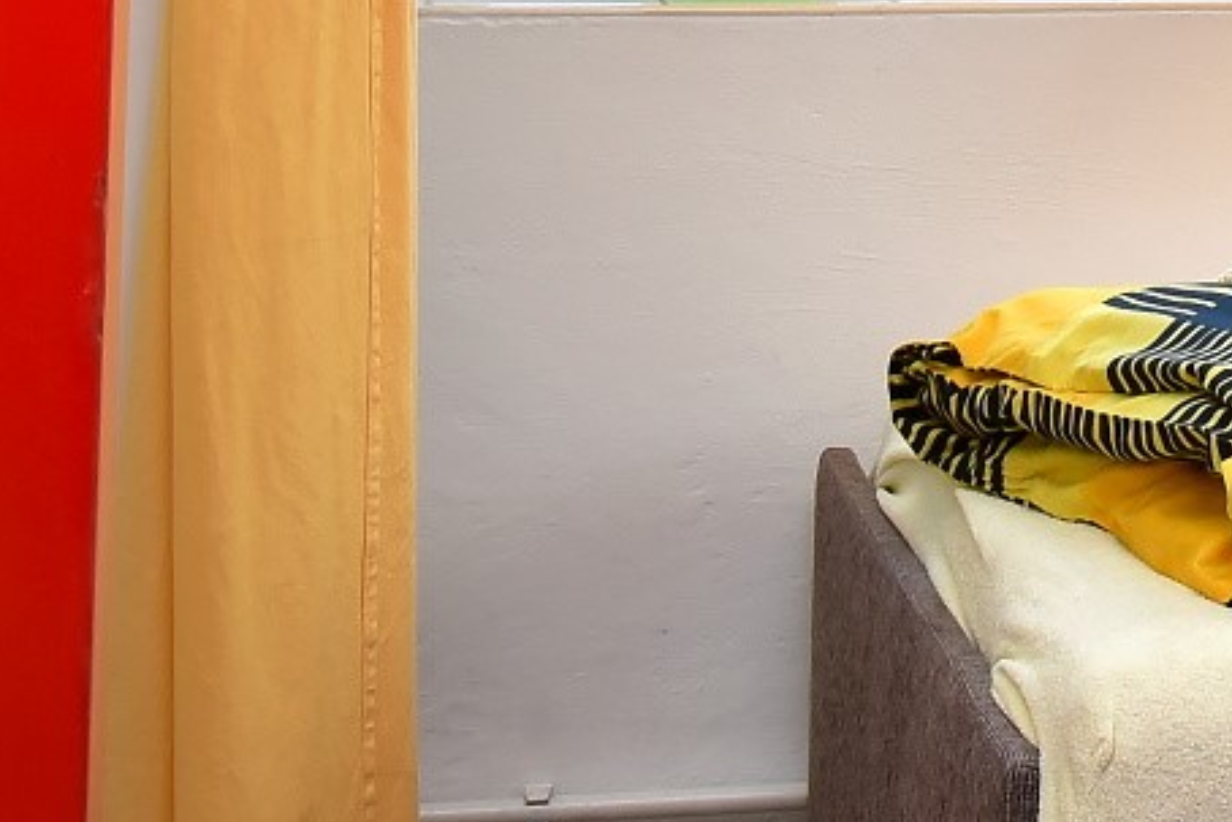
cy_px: -608
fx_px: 4074
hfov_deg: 16.0
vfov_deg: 10.9
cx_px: 1750
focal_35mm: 119
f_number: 8
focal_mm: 30
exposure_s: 1/125
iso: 800
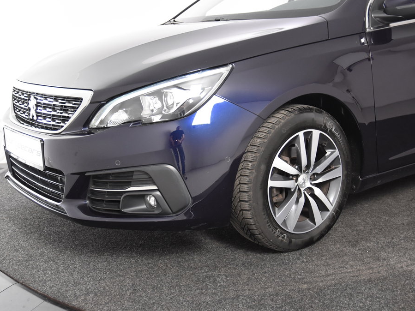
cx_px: 201
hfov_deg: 41.2
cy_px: 155
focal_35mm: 46
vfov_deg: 31.5
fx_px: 551
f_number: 4
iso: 1600
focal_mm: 28
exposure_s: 1/60
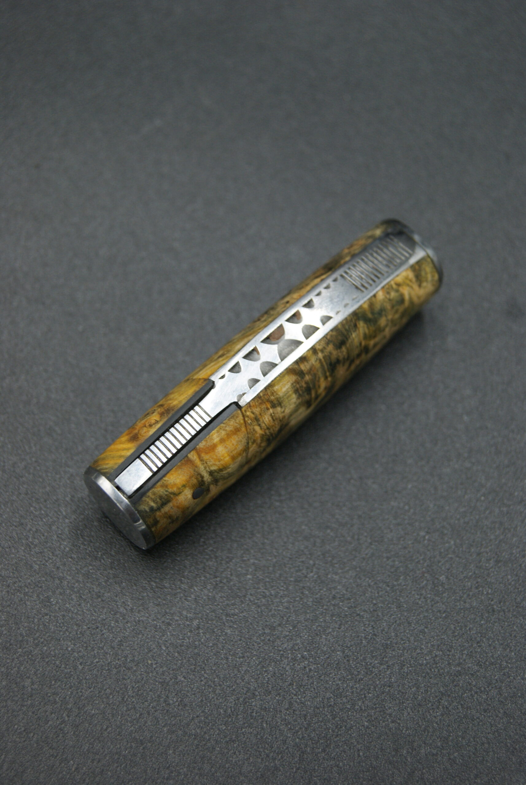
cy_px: 392
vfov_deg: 29.8
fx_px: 1475
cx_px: 263
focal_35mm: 68
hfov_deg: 20.2
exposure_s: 1/80
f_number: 5.6
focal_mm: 45
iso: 160
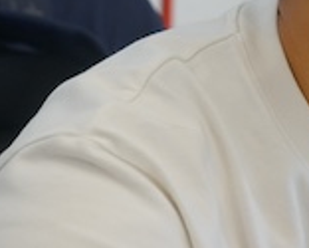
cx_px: 295
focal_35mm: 102
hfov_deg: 18.4
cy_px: 55
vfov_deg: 15.0
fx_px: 933
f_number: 4
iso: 2000
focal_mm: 34
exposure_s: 1/160
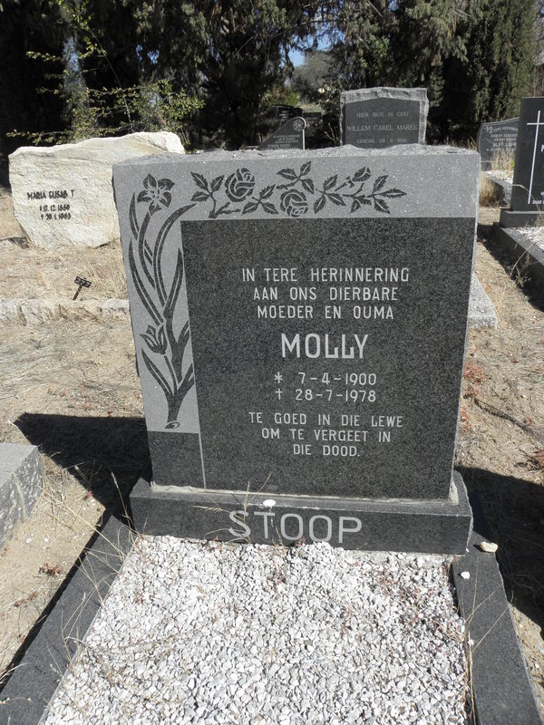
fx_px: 545
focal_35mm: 26
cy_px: 362
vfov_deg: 67.3
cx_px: 272
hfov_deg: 53.1
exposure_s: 1/250
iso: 64
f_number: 5.6
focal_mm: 4.6
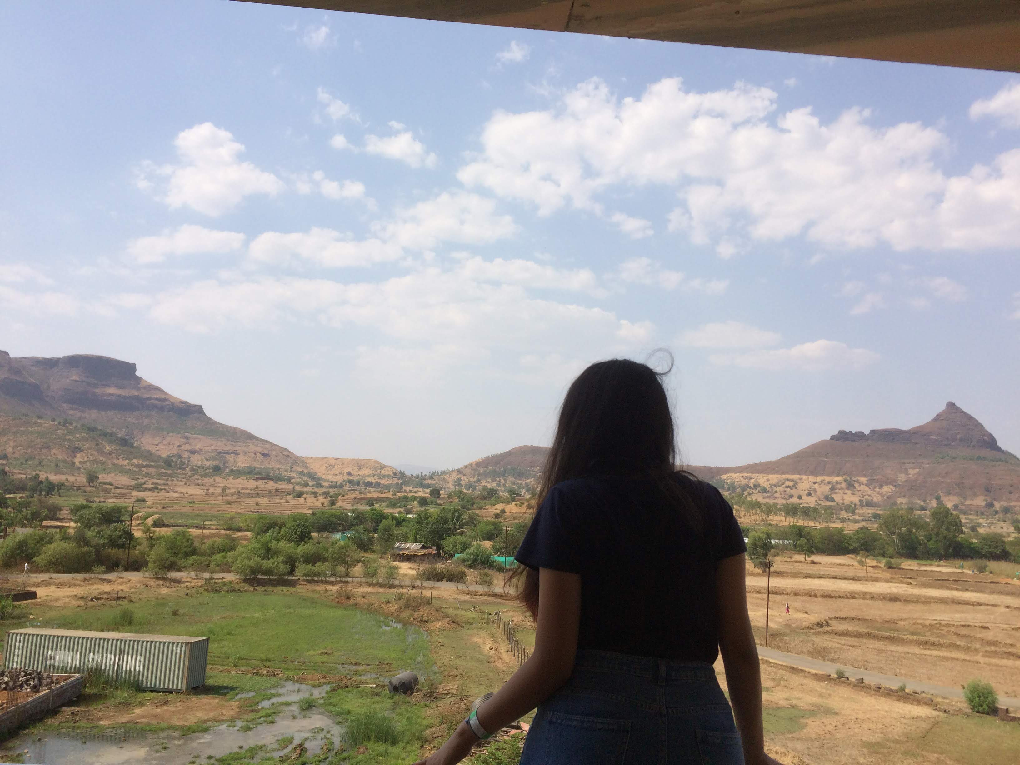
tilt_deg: +7.5
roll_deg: -2.4
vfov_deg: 48.2
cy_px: 382
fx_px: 855
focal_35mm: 29
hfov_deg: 61.7
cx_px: 510
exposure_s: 1/3165
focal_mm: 4.15
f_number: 2.2
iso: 32
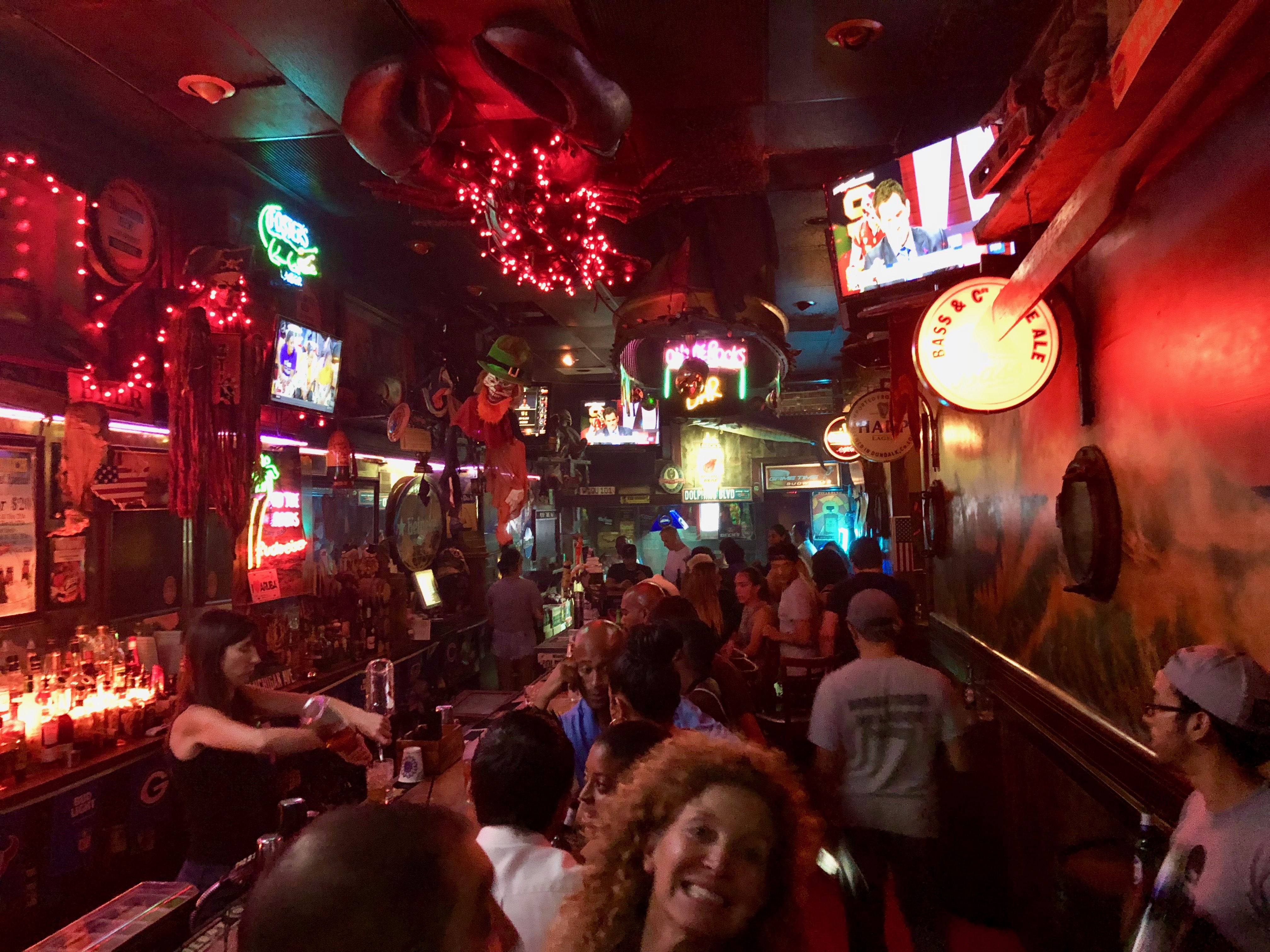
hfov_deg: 61.7
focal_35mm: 29
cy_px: 476
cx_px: 635
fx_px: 1064
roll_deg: +1.7
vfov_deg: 48.2
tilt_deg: +2.0
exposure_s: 1/4
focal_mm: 3.99
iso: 250
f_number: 1.8
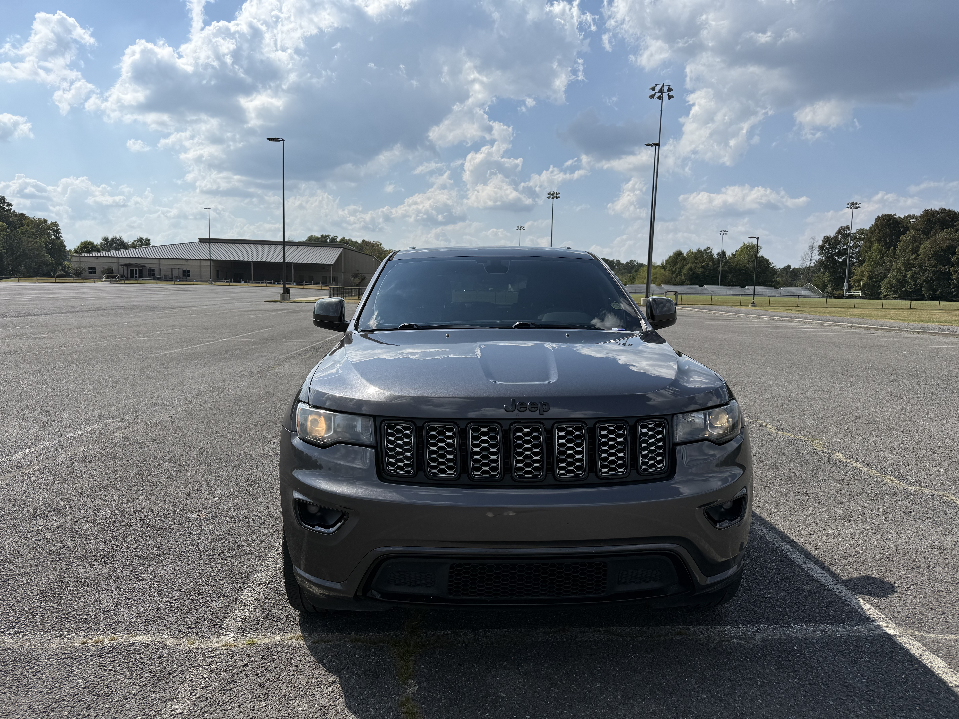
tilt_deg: -3.9
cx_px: 480
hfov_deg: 71.6
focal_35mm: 24
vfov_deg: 56.8
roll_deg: -1.5
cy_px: 360
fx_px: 665
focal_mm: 6.76
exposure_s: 1/9091
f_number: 1.78
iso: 80
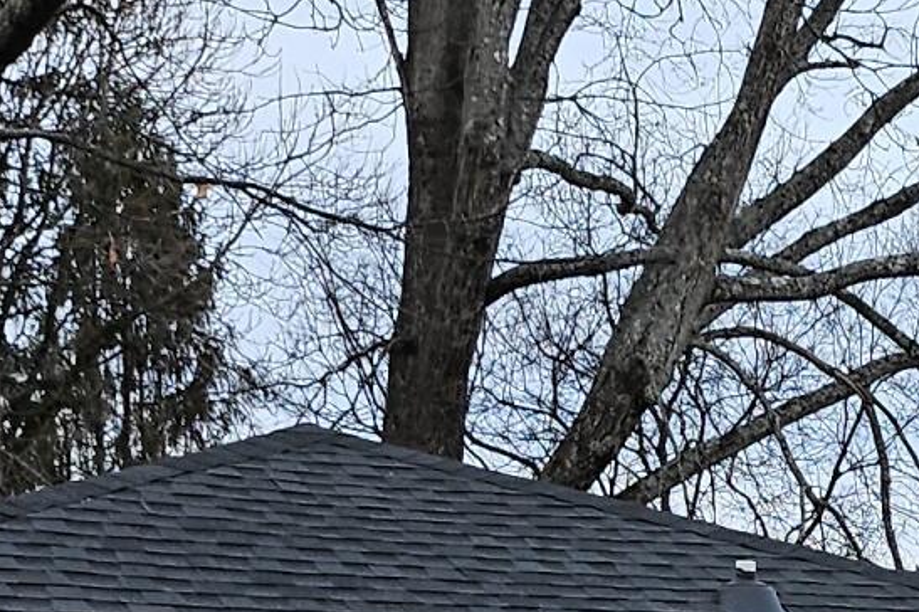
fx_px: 3495
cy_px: 1364
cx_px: 1028
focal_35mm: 137
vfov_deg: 9.2
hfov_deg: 14.6
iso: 50
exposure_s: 1/125
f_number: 1.8
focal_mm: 5
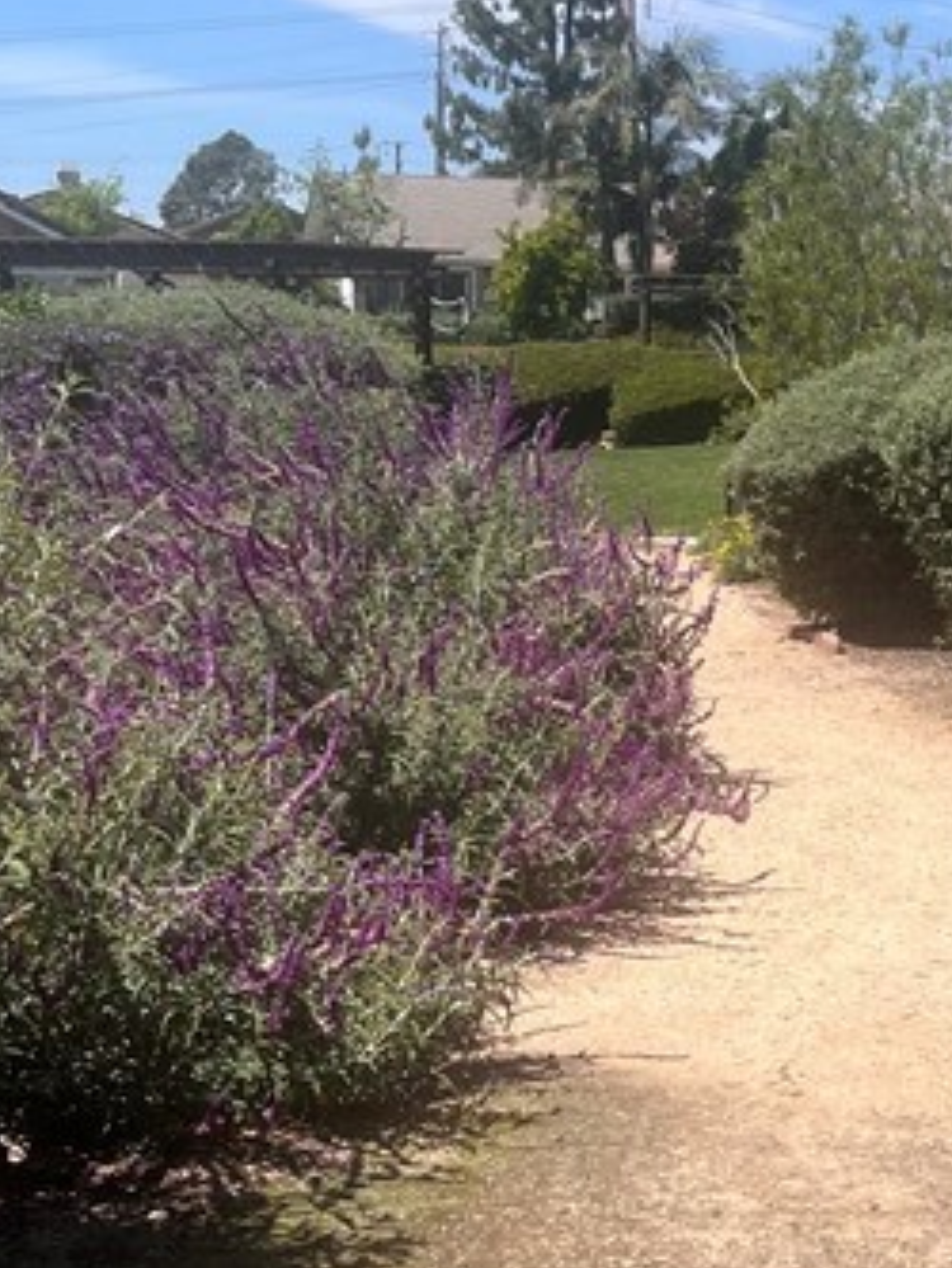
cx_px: 876
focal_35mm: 80
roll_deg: -1.2
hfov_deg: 18.1
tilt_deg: -7.3
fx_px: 2932
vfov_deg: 24.3
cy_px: 830
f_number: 1.5
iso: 50
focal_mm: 5.7
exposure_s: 1/4831
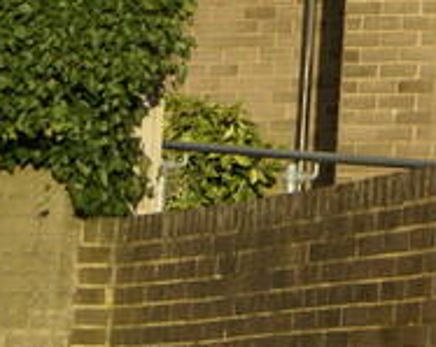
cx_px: 982
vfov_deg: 5.6
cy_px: -385
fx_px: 3486
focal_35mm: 271
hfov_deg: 6.8
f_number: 9
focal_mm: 35
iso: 100
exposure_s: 1/160
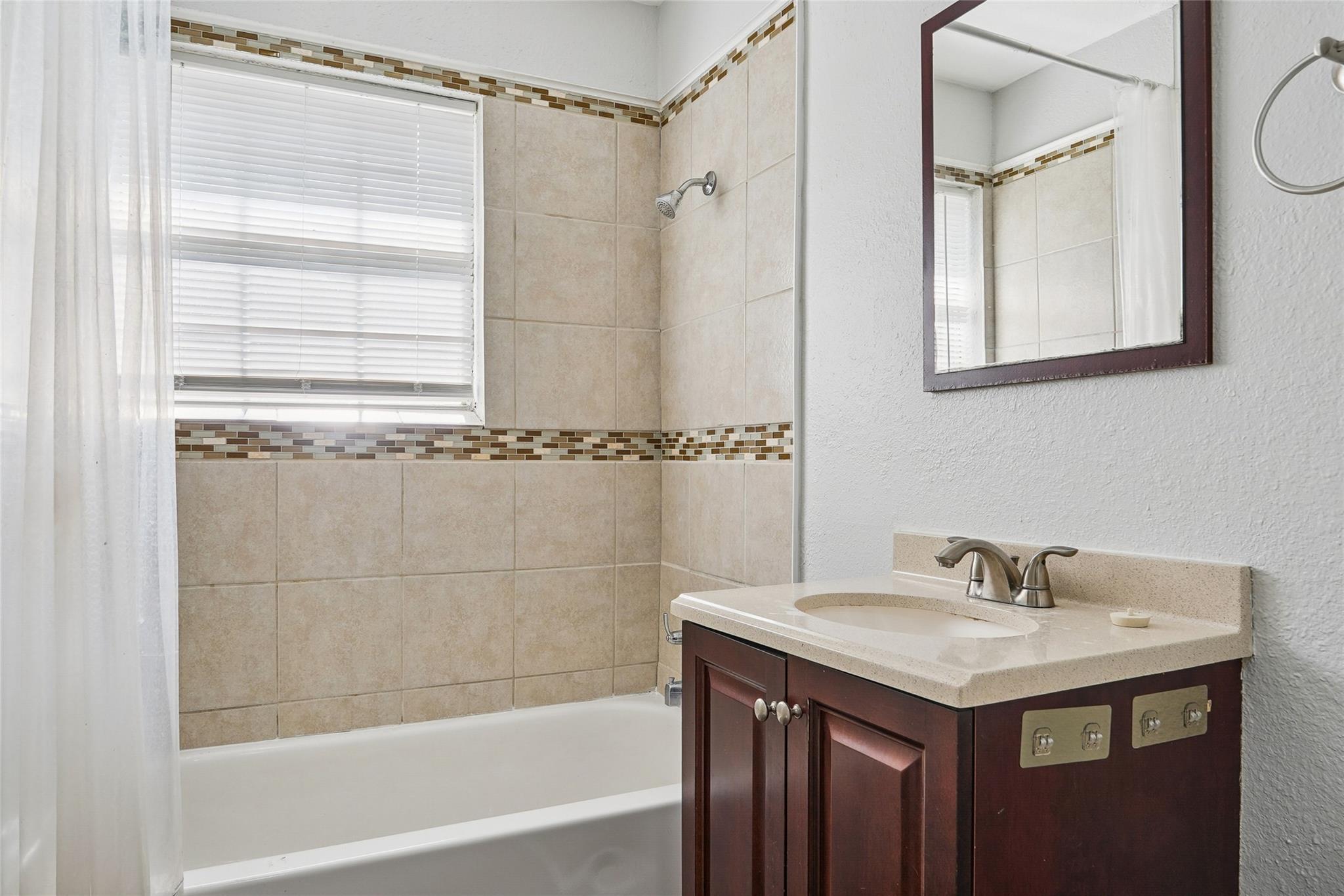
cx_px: 672
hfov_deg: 81.2
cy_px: 448
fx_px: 784
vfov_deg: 59.5
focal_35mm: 21
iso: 100
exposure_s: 1/10
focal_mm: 14
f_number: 9
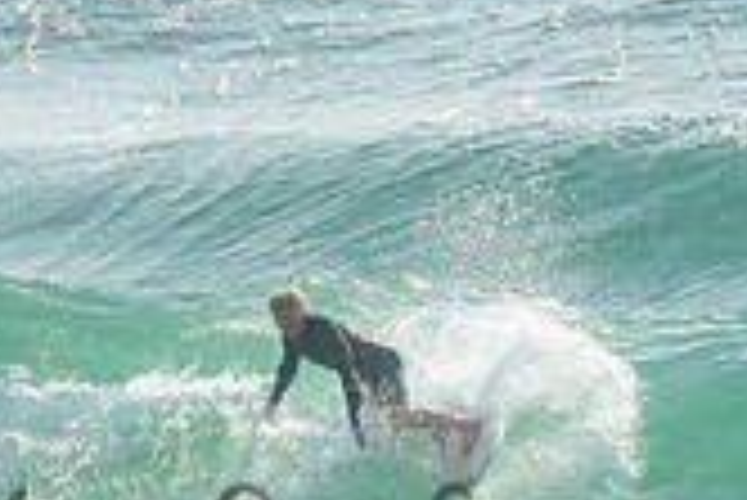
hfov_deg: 1.2
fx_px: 35575
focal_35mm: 1713
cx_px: 384
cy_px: 319
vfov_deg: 0.8
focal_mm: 400
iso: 200
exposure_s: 1/1600
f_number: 10
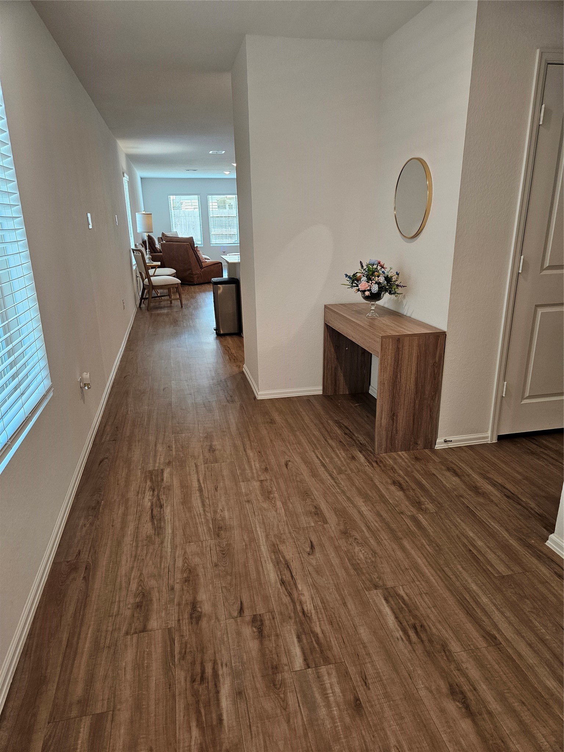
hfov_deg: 58.9
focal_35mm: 23
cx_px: 282
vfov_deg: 73.9
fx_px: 500
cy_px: 376
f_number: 1.8
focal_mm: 5.4
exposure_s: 1/120
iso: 200
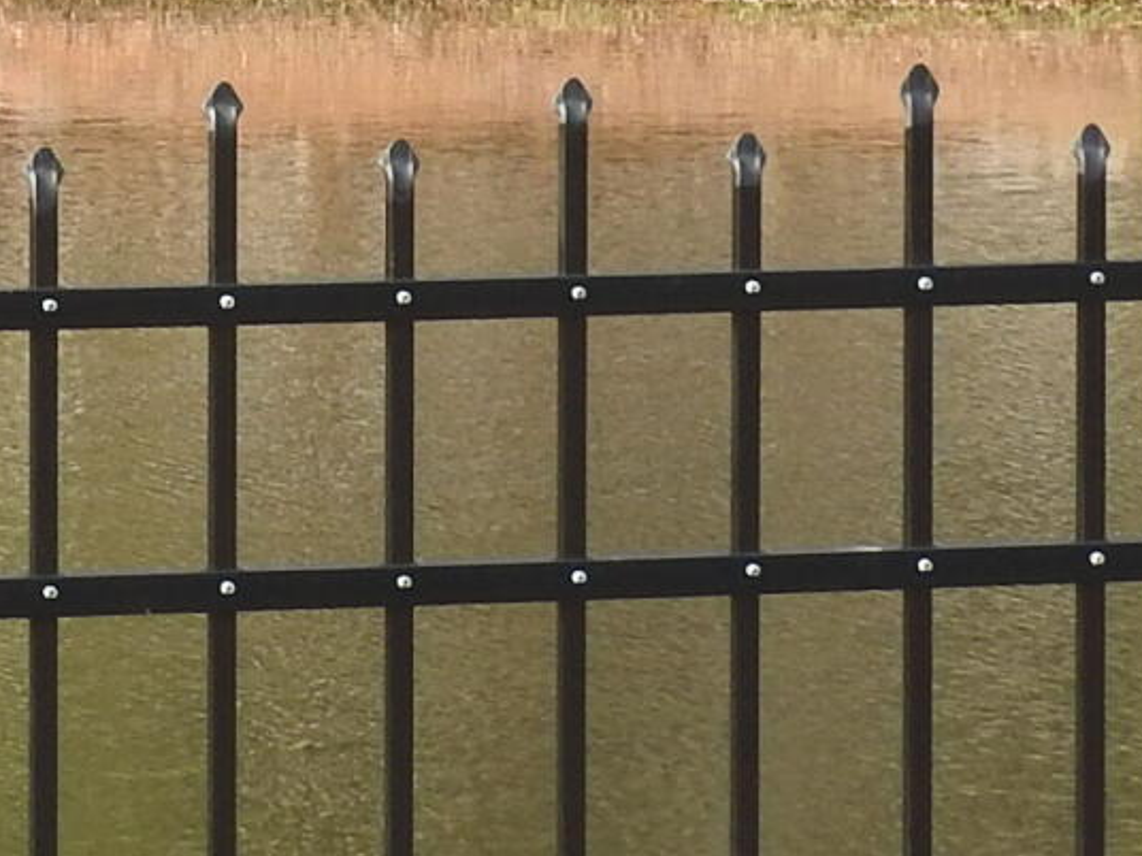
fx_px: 12009
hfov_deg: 5.4
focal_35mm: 364
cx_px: 175
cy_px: -530
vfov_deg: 4.1
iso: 100
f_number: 4.2
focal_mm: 11.6
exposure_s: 1/200
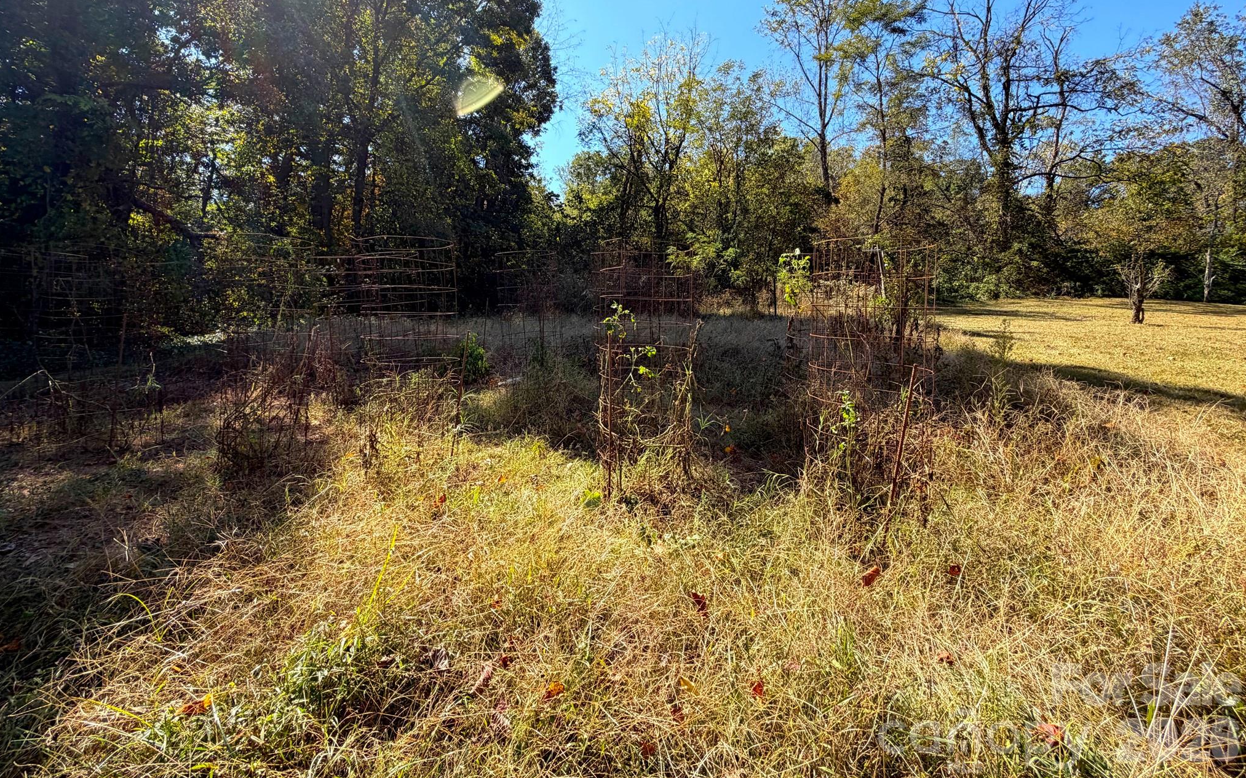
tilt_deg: +3.5
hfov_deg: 101.5
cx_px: 618
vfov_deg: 74.0
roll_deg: -3.2
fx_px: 509
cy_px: 312
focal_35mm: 15
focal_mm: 2.22
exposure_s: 1/701
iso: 40
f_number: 2.2
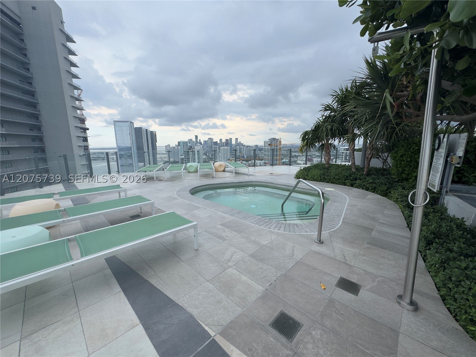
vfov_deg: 85.7
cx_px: 238
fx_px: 193
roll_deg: +0.4
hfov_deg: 102.1
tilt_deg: -10.1
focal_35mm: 14
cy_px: 178
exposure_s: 1/438
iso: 40
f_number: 2.2
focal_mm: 2.22
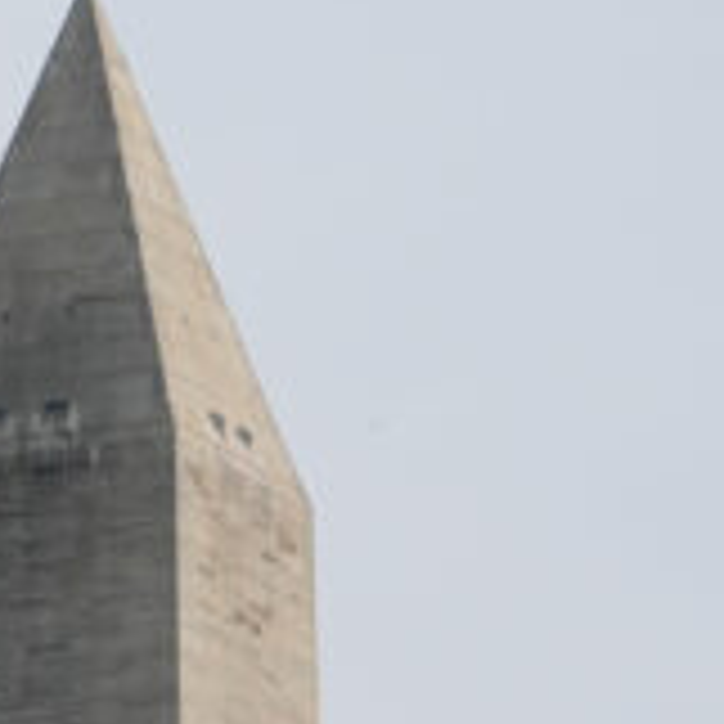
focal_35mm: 812
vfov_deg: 2.2
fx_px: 19214
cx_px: -782
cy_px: 989
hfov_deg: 2.2
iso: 640
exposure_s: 1/2000
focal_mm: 200
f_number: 10
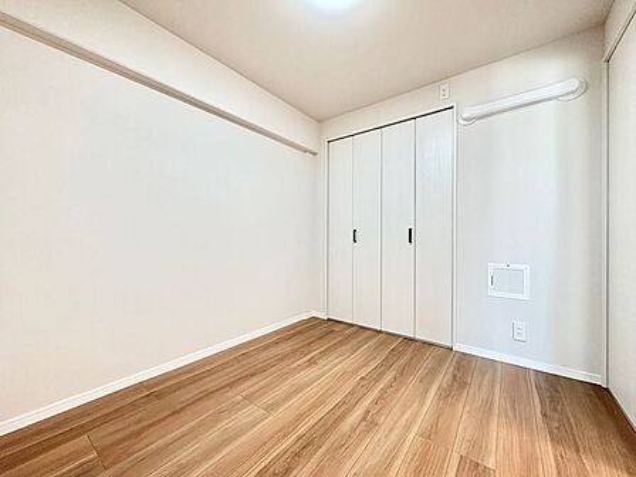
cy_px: 238
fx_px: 257
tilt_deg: +0.2
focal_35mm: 14
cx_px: 318
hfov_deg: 102.1
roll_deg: -0.1
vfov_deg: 85.7
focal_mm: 2.22
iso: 160
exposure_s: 1/99
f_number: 2.2
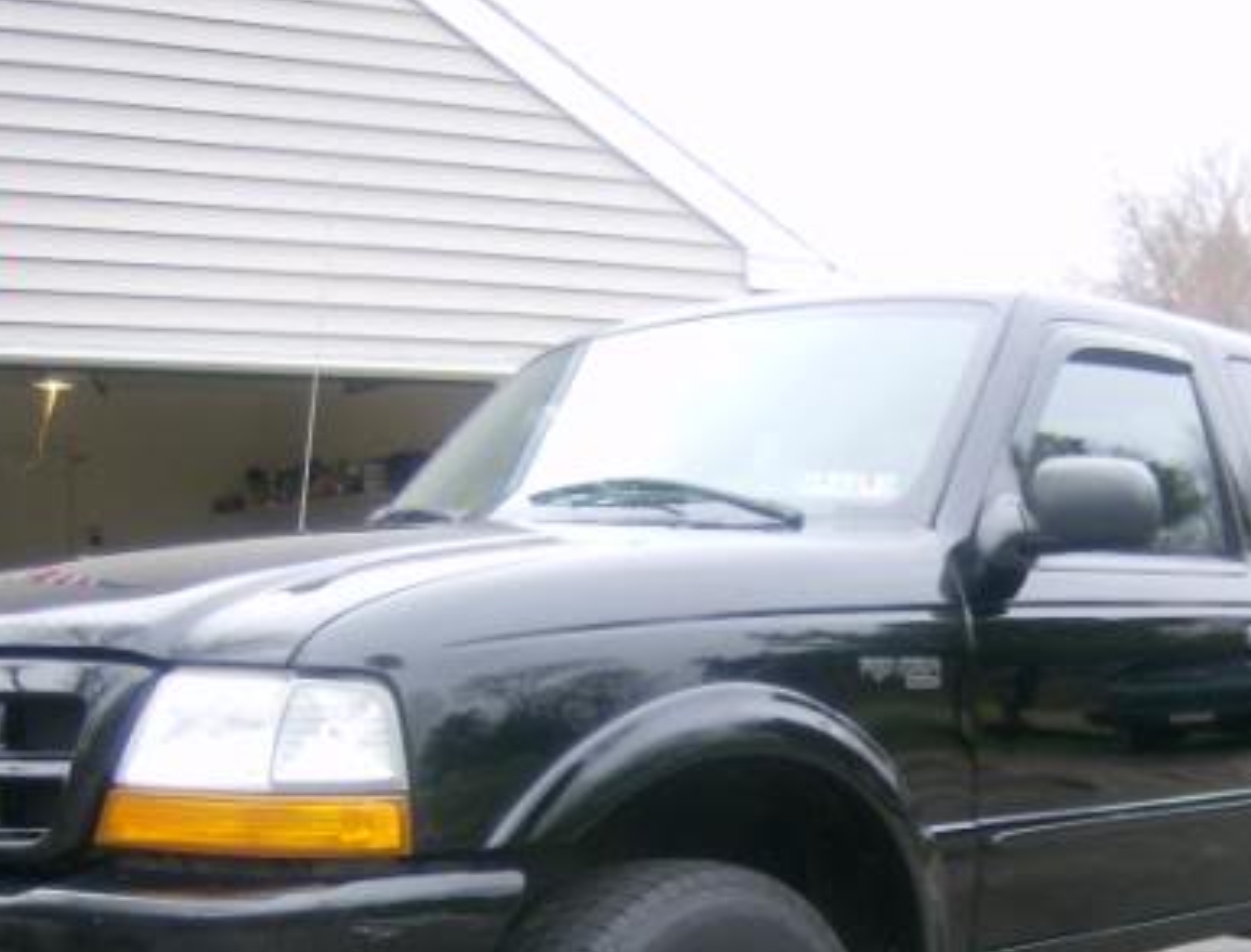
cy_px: 770
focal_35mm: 59
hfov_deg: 32.5
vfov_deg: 24.6
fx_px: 2144
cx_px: 739
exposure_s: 1/38.1
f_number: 2.8
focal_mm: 6
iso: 200
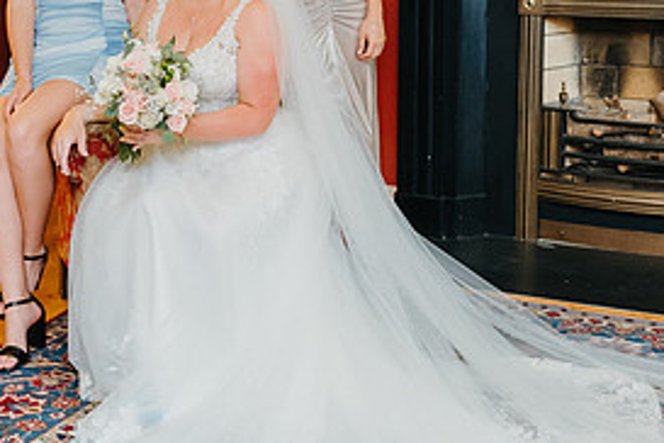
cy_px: 114
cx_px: 270
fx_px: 1217
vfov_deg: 20.5
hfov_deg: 30.4
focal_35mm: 66
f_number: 2.8
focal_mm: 28
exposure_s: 1/160
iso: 2500
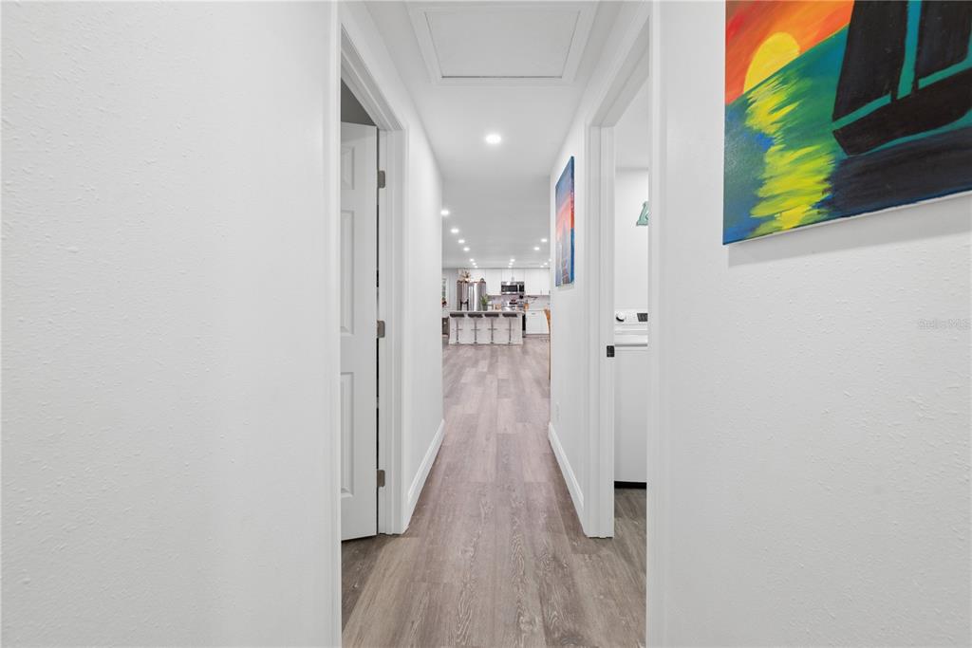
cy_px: 324
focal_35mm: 14
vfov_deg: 81.2
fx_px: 378
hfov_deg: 104.2
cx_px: 486
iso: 400
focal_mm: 14
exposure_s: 1/30
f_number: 8
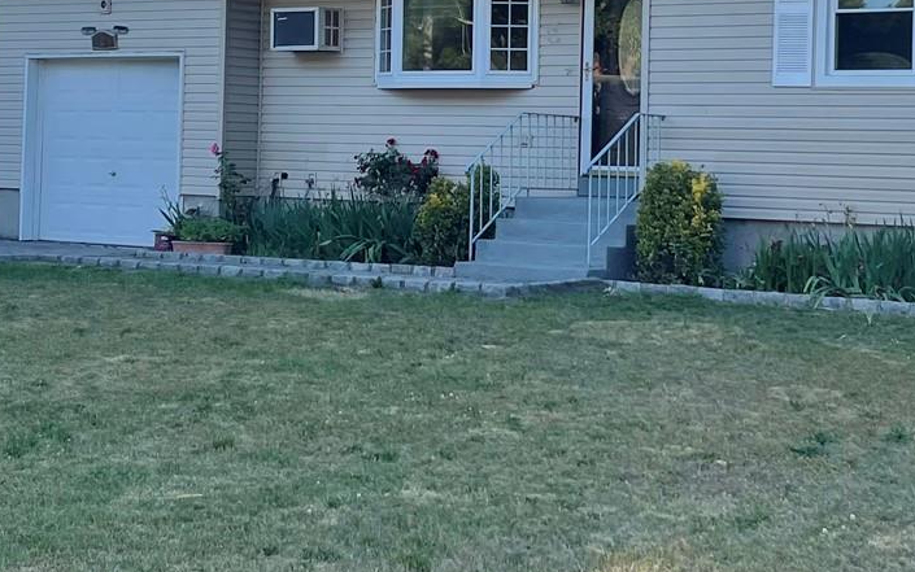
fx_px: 1921
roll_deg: -1.9
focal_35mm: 77
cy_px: 69
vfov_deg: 16.7
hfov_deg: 26.8
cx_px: 485
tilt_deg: +2.4
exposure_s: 1/994
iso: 32
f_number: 1.6
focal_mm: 5.1
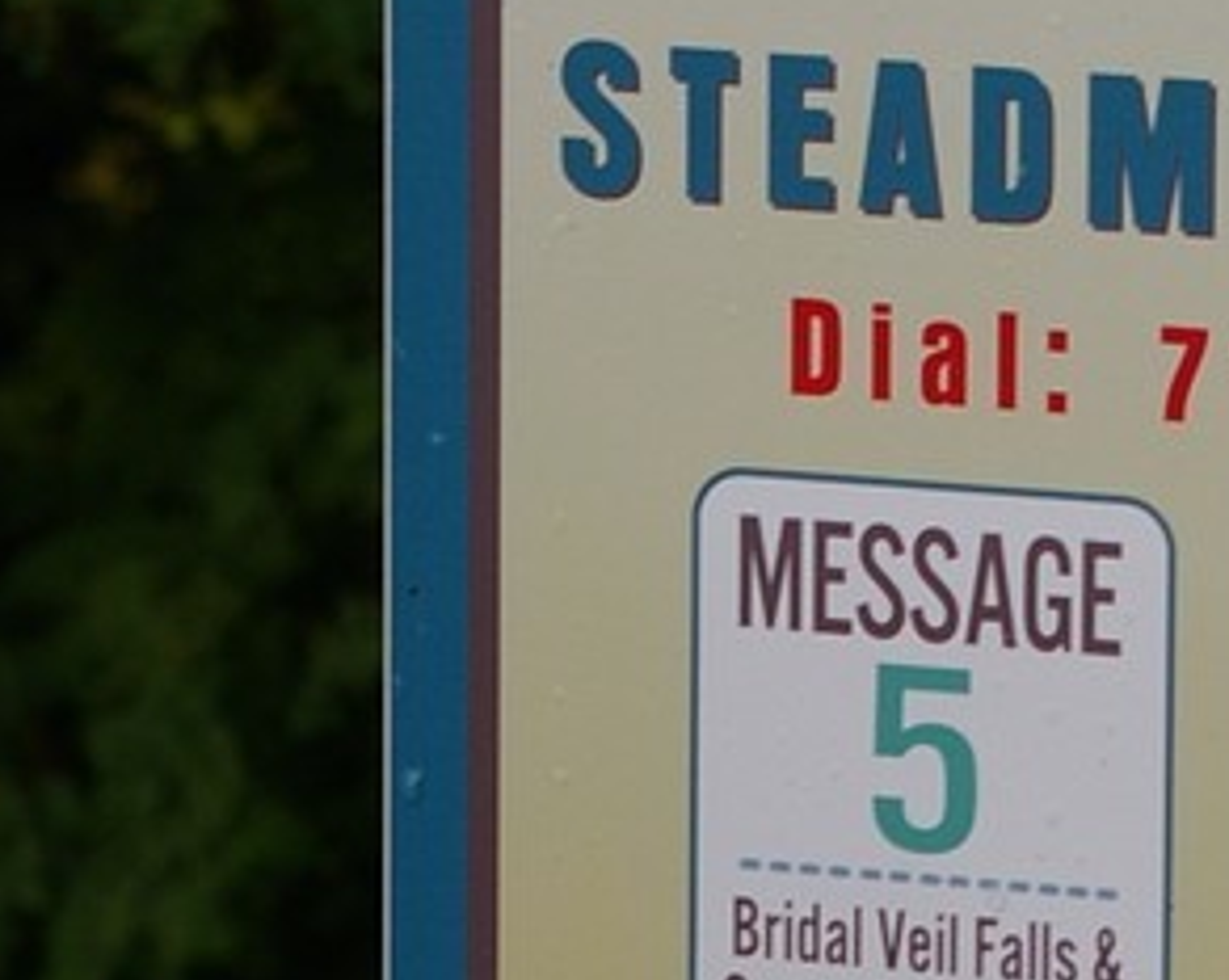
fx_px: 11385
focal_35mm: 313
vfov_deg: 4.9
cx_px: 1452
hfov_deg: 6.1
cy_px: 484
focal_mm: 45
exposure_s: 1/250
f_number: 8
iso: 200
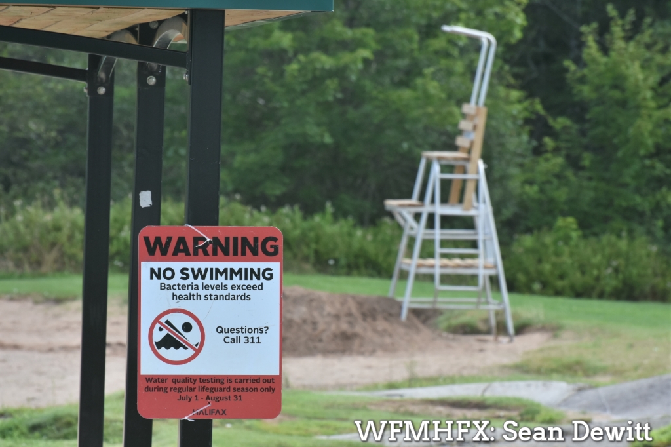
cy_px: 224
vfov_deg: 4.6
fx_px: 5590
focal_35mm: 300
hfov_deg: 6.9
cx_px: 336
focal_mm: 200
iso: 500
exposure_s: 1/400
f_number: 8
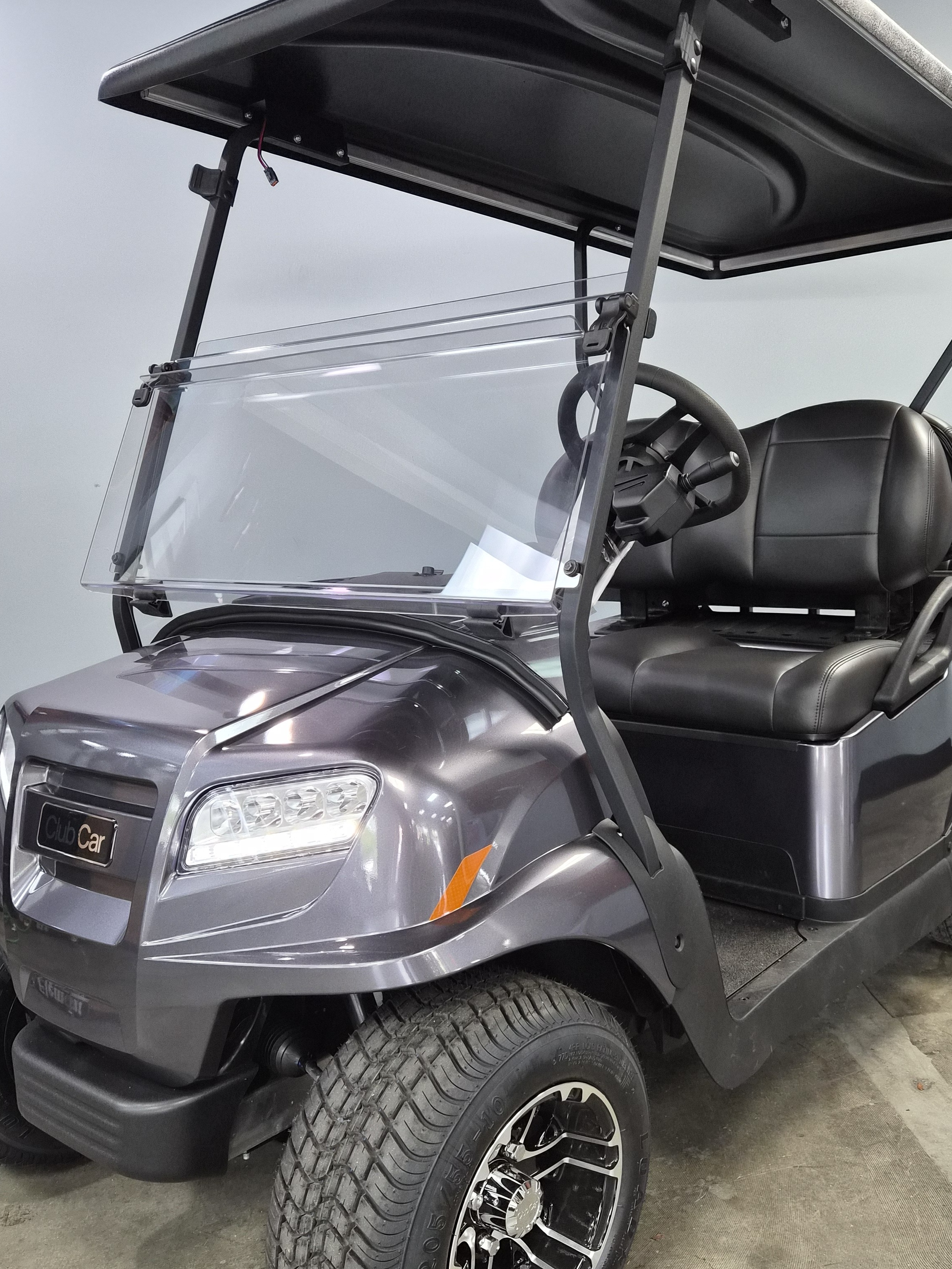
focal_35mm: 30
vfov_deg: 59.9
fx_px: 1100
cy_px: 674
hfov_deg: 46.4
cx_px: 587
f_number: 1.8
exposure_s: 1/120
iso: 500
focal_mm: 5.4
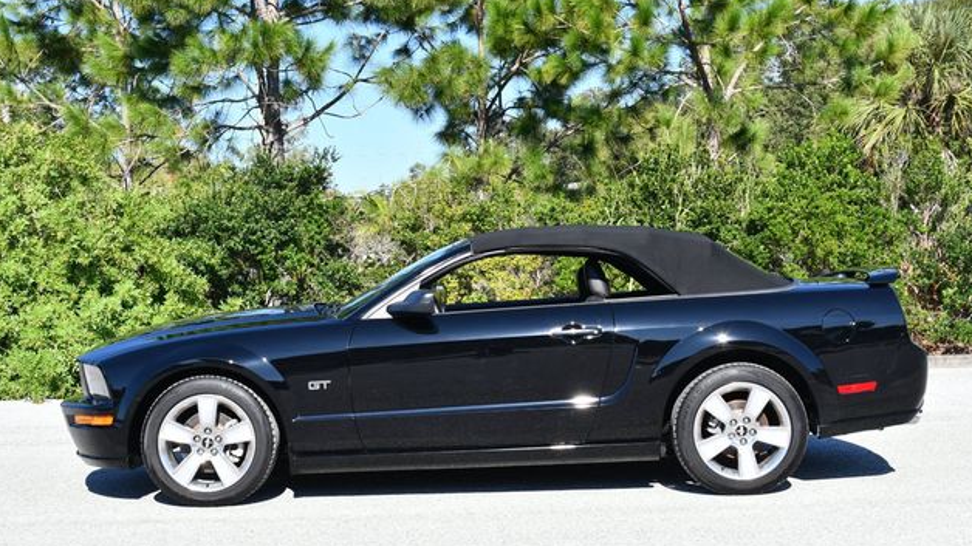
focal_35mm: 62
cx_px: 491
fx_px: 1598
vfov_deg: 19.4
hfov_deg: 33.8
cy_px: 266
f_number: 8
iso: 180
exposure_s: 1/250
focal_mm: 29
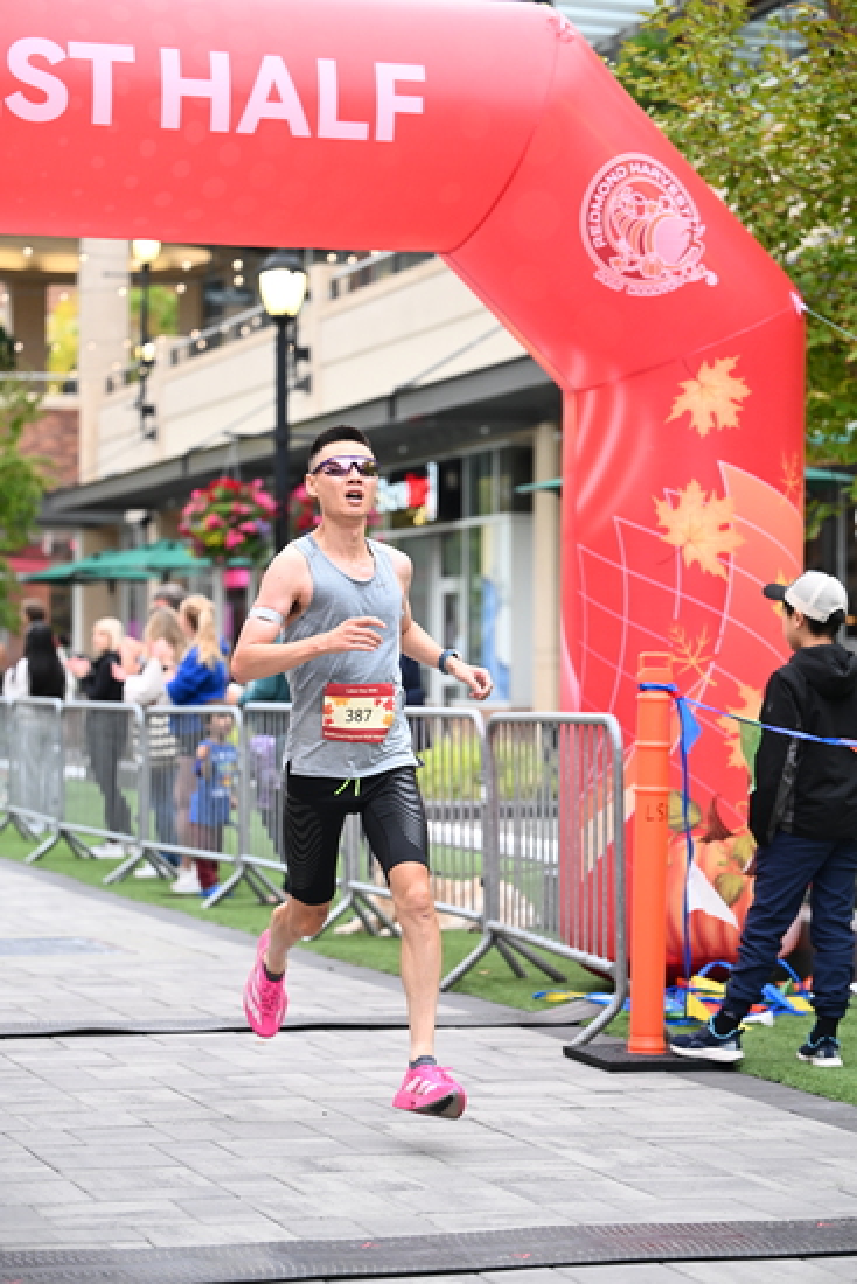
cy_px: 642
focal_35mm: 86
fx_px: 3069
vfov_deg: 23.6
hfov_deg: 15.9
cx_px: 428
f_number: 2.8
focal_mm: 86
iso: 1600
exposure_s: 1/800
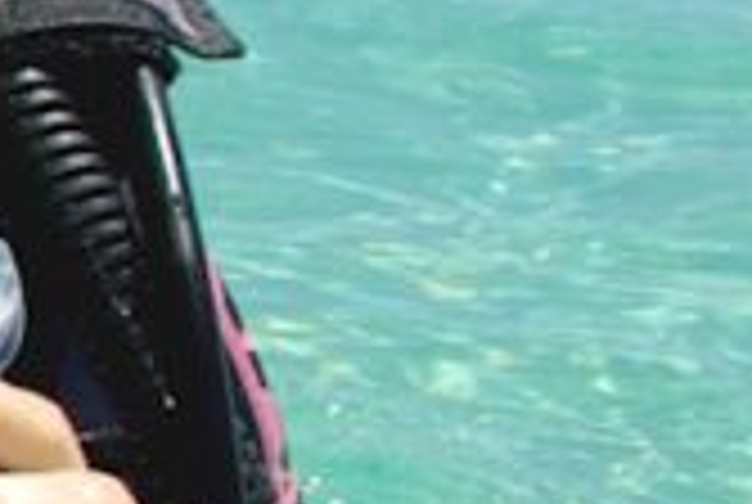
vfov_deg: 7.1
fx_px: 4060
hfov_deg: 8.9
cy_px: 214
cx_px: -1396
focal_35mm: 194
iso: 200
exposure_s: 1/180
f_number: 16
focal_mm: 18
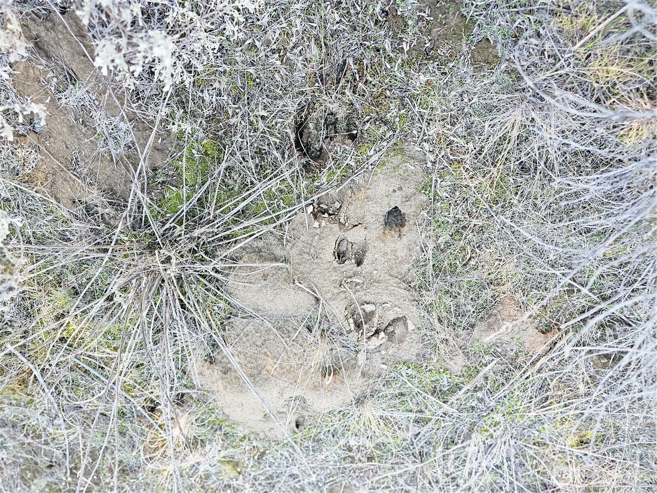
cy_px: 246
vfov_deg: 58.9
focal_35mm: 23
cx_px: 328
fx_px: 437
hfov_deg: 73.9
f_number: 1.7
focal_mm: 6.3
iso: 125
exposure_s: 1/120
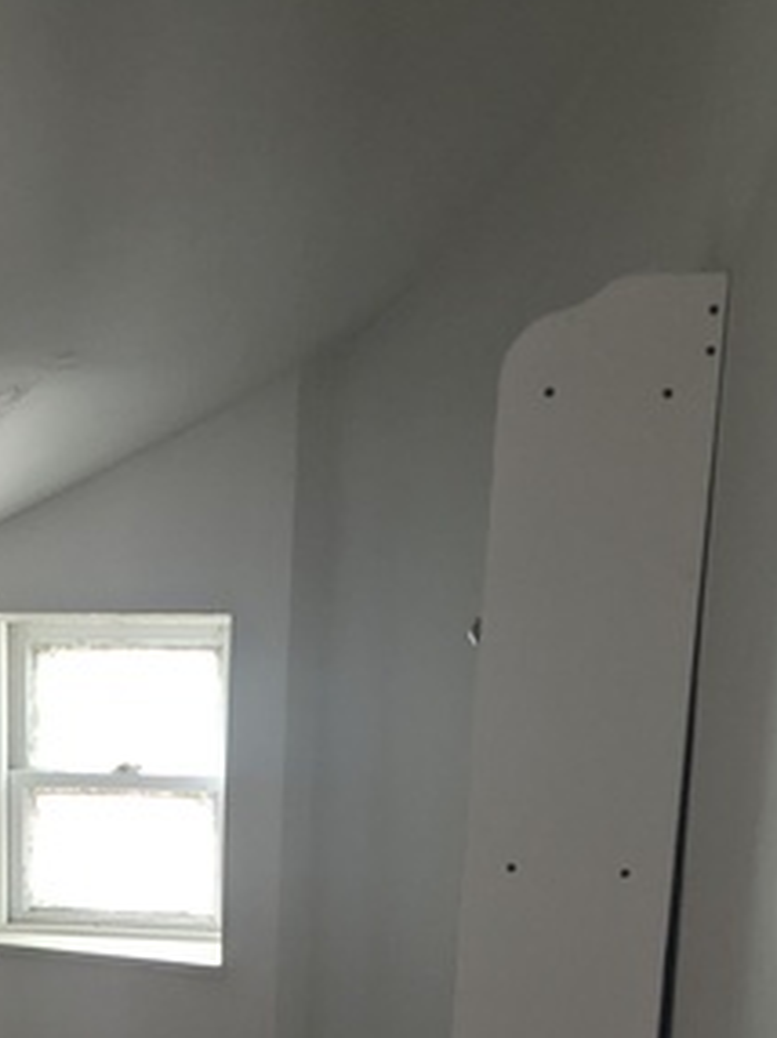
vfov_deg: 29.2
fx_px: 1888
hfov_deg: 22.6
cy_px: 985
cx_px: 69
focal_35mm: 63
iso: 522
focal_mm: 4.44
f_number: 1.8
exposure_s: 1/77.2
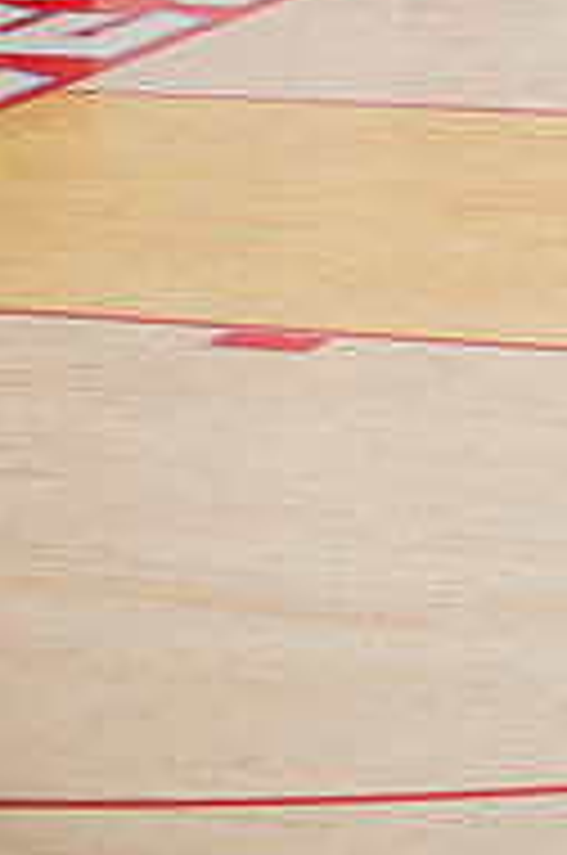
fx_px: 4220
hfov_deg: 7.6
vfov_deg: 11.4
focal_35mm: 178
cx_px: 668
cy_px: -104
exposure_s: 1/250
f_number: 4.5
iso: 1000
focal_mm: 75
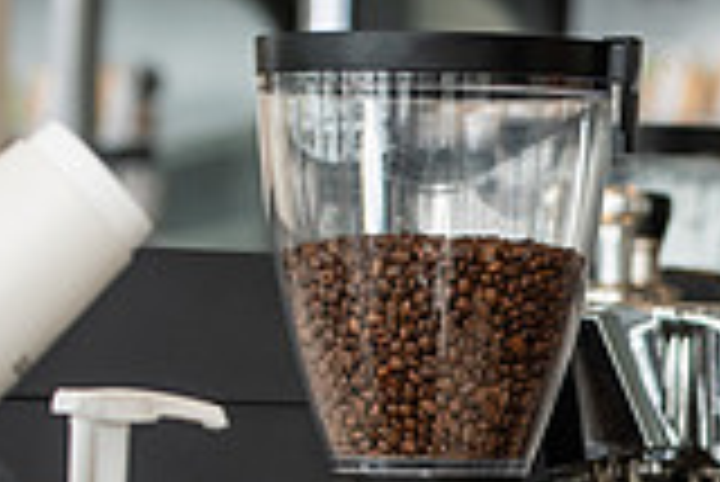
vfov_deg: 5.4
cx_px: 1040
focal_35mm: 253
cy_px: 502
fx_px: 5064
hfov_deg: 8.0
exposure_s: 1/200
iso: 400
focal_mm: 70
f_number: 3.5
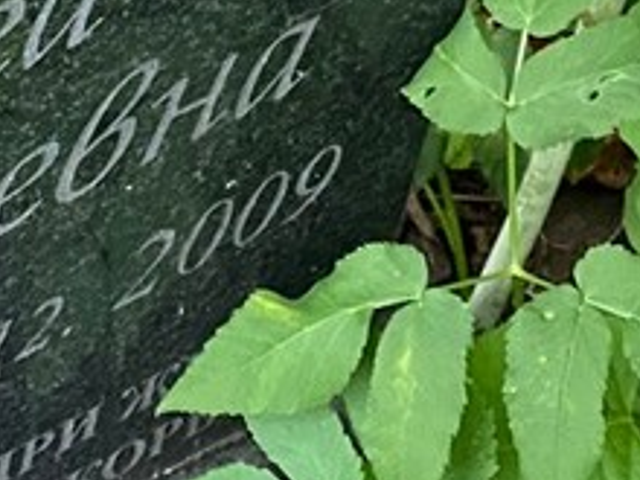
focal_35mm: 170
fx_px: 3143
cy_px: -588
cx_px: -12
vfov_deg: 8.2
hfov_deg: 11.5
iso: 320
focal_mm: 4.25
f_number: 1.8
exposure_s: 1/60
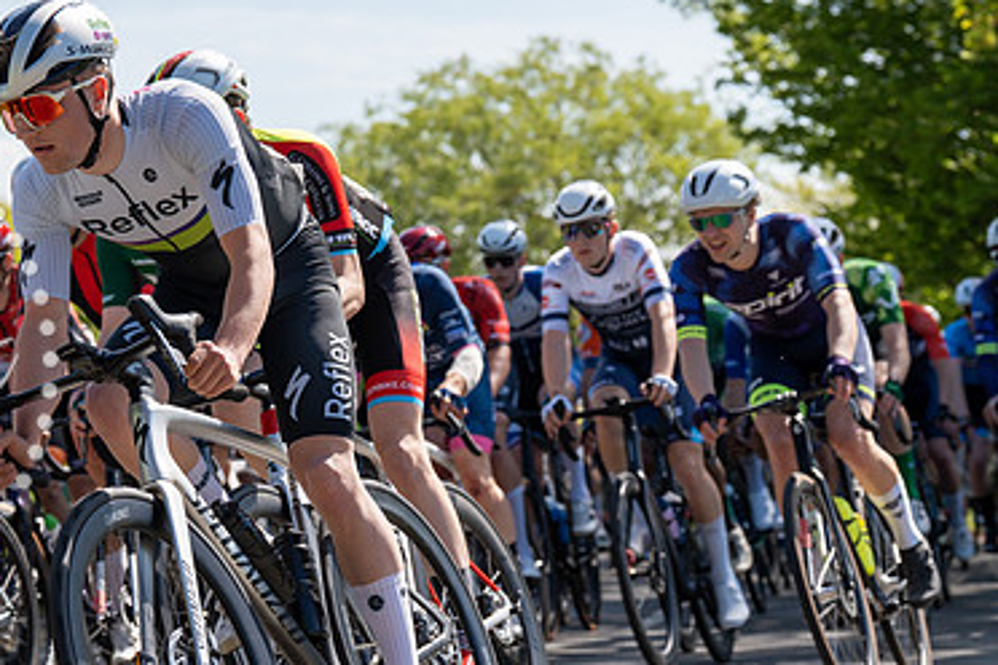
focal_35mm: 142
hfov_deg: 14.4
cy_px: 227
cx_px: 223
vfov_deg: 9.7
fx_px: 3936
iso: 160
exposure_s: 1/1000
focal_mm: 91
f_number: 5.6
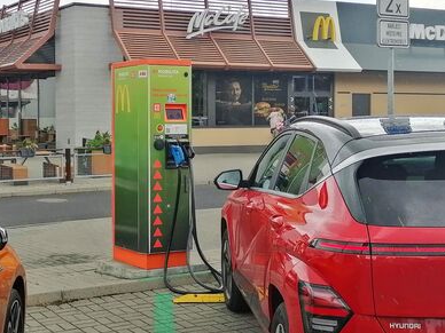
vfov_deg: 21.9
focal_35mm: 67
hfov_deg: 28.9
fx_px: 861
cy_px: 143
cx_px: 181
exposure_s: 1/424
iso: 50
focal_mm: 5.3
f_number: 1.8
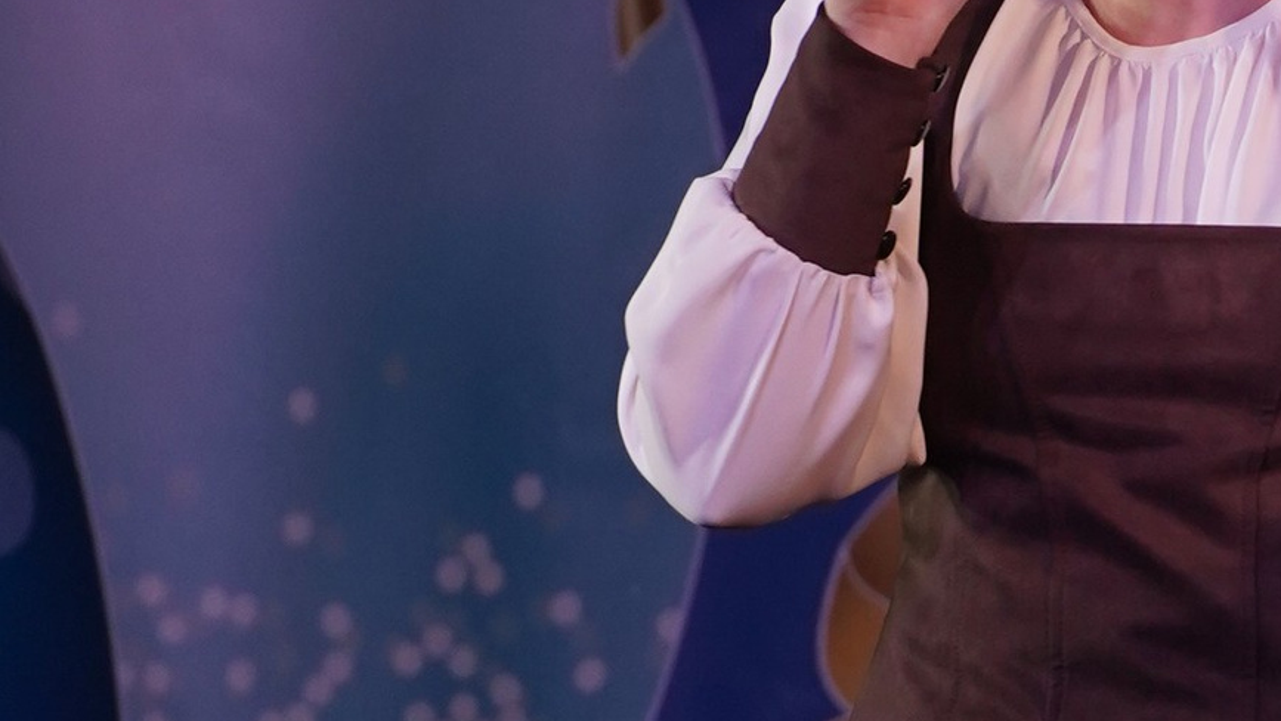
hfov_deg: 2.6
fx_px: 27891
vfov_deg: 1.5
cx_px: 1466
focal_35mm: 821
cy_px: 1009
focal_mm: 177
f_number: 5.6
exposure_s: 1/250
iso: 1600
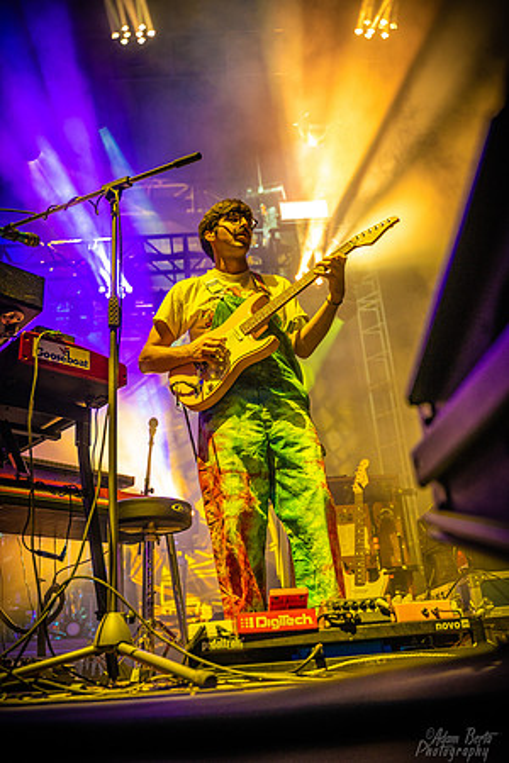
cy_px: 382
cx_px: 254
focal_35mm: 31
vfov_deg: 60.3
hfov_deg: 42.3
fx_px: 657
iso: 1600
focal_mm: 31
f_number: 2.8
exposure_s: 1/60
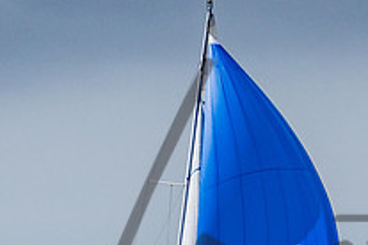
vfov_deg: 1.4
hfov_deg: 2.0
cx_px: 345
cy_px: 312
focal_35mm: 1006
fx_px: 10283
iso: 200
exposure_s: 1/3200
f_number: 6.3
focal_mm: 200
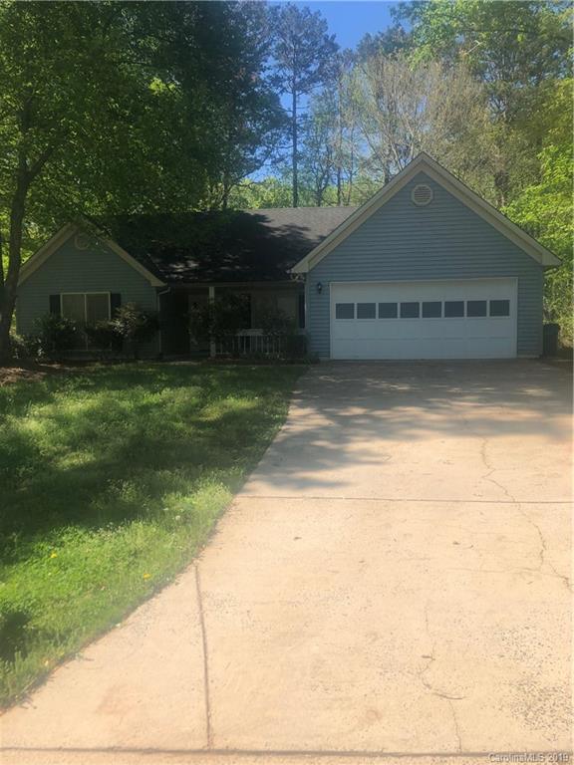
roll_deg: +1.2
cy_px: 382
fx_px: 619
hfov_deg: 49.7
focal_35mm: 28
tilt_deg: -3.1
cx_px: 287
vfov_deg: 63.4
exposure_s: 1/1372
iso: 20
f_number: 1.8
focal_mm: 3.99
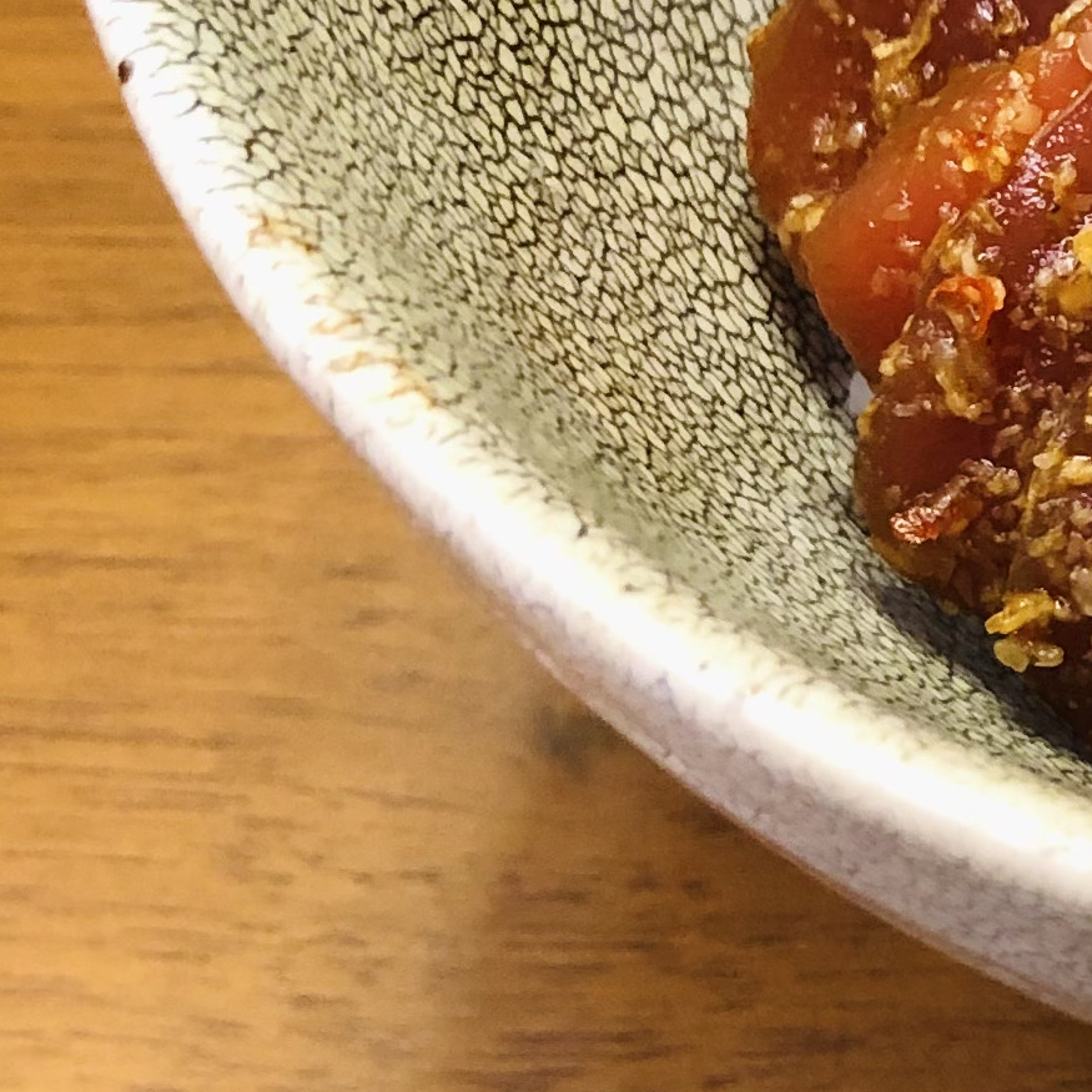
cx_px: 1802
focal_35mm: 114
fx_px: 4069
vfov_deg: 15.1
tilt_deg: -56.0
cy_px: 90
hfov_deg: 14.0
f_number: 1.8
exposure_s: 1/15
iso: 40
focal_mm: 3.99
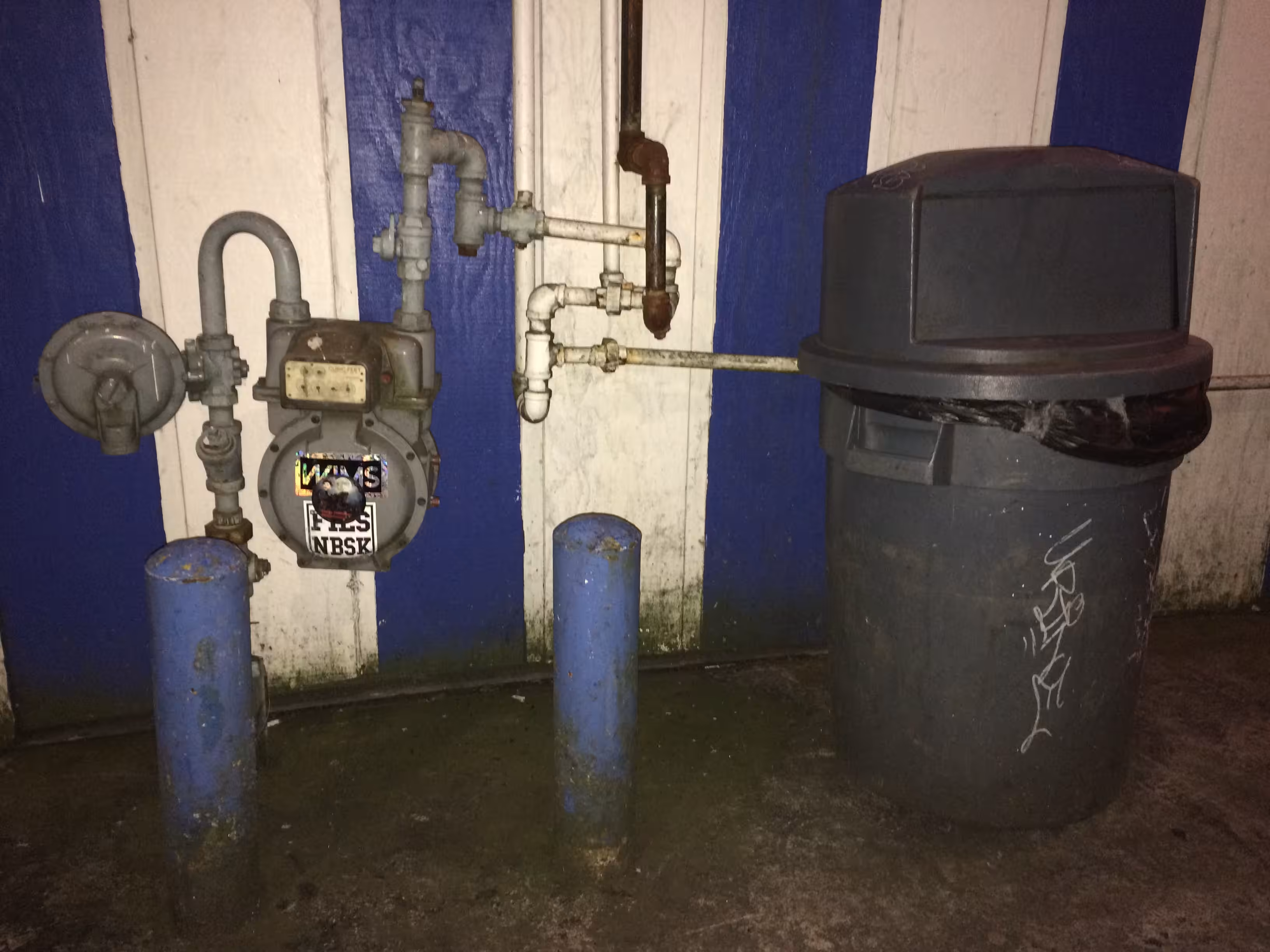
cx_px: 635
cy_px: 476
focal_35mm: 29
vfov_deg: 48.2
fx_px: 1064
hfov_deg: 61.7
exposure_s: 1/16
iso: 250
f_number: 2.2
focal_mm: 4.15
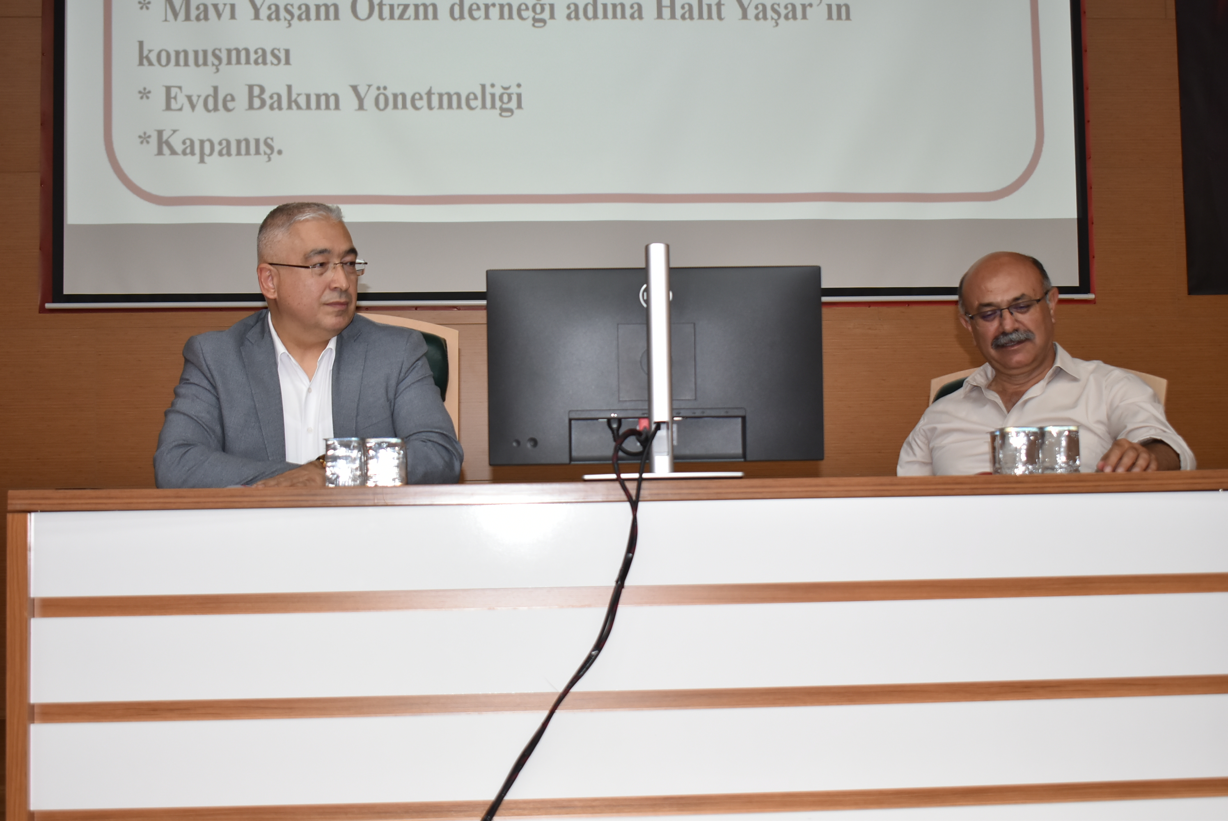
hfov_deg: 38.9
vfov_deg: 26.5
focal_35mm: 51
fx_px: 1741
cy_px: 410
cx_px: 614
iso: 500
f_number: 4.5
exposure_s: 1/60
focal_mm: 34
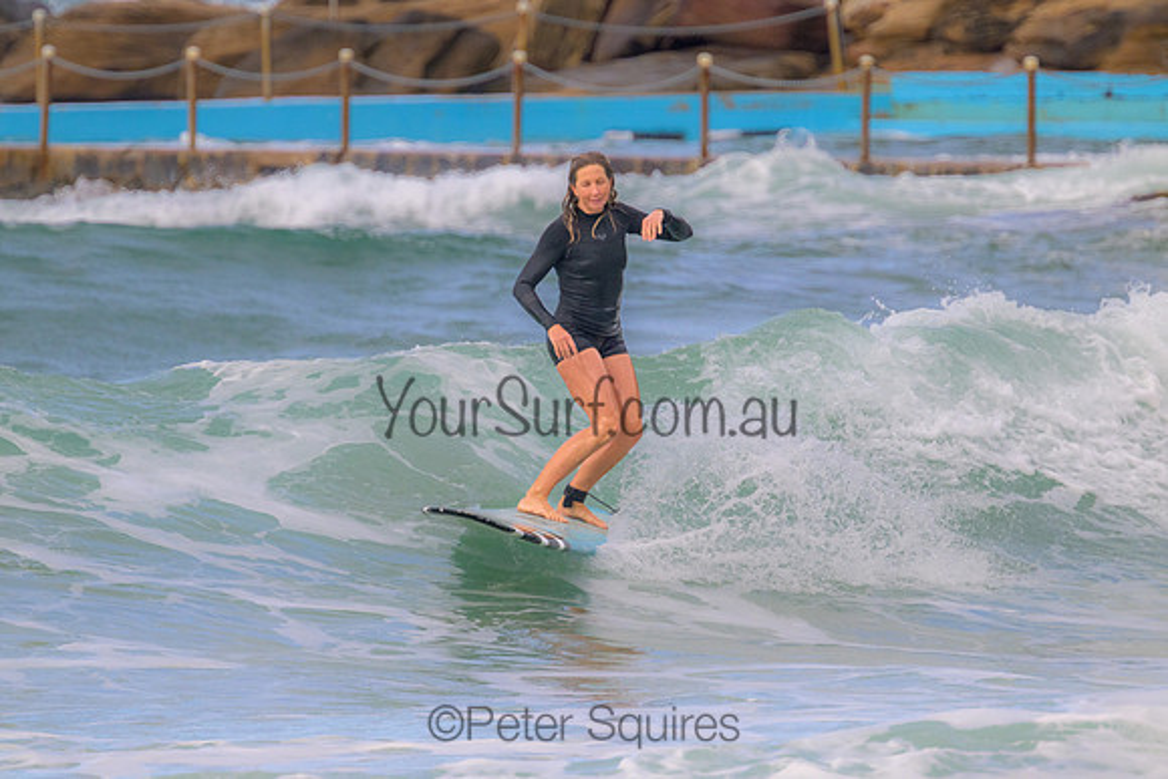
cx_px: 584
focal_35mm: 800
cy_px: 390
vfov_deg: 1.7
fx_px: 25960
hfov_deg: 2.6
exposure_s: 1/1250
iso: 1600
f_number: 11
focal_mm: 800
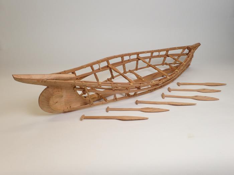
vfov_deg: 49.7
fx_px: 189
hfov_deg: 63.4
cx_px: 117
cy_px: 88
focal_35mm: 28
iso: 200
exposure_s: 1/60
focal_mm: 5.14
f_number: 3.2
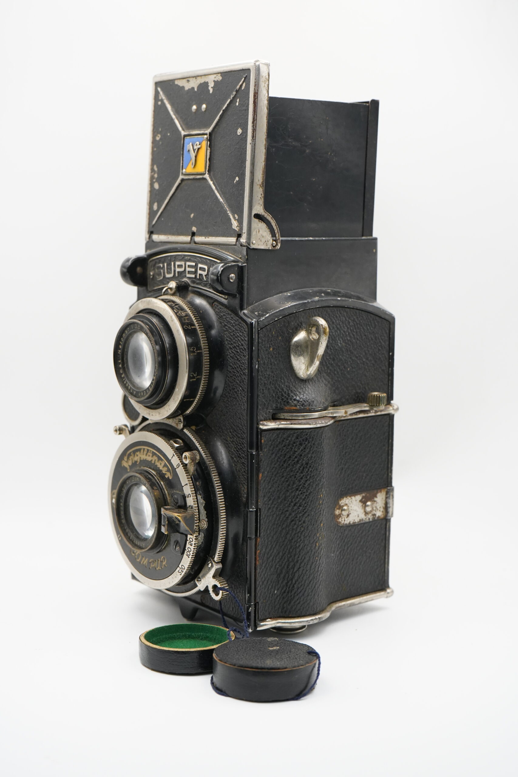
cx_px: 259
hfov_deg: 26.0
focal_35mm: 52
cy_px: 388
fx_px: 1122
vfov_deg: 38.2
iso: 2500
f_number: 9
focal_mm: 52
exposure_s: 1/125
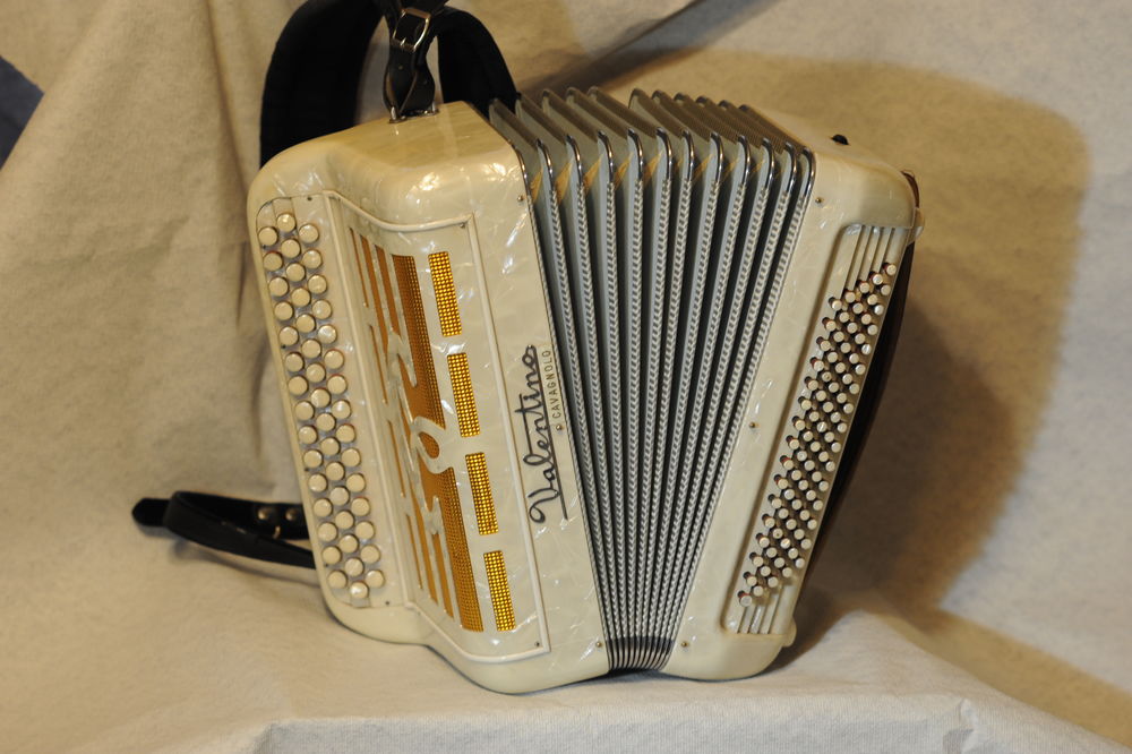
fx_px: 3300
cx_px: 566
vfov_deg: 13.0
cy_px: 377
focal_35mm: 105
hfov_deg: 19.5
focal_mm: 105
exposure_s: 1/30
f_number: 4
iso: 1100
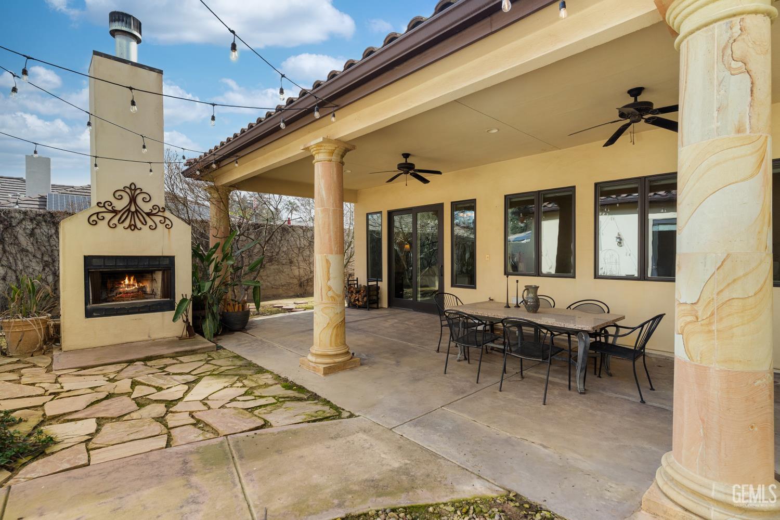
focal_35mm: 17
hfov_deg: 93.3
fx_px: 368
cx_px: 390
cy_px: 260
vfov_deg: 70.4
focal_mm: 17
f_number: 5.6
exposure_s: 1/800
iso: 400
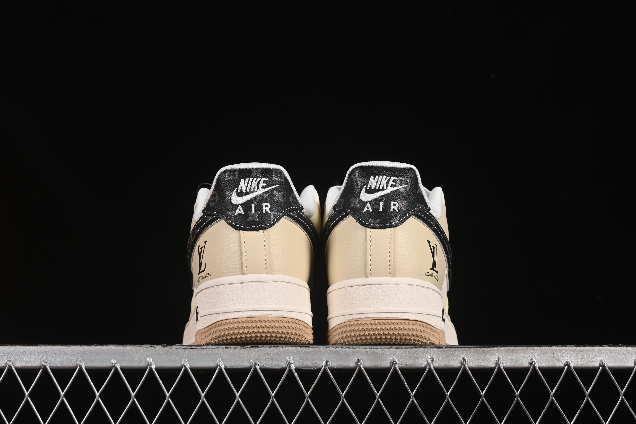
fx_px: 1325
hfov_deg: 27.0
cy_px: 212
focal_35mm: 75
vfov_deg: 18.2
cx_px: 318
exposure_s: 1/80
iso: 160
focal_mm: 50
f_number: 8
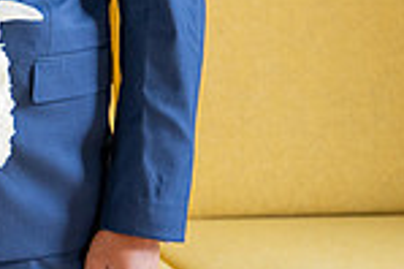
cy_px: -140
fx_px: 1794
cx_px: -206
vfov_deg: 8.4
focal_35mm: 160
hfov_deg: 12.2
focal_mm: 41
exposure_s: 1/160
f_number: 2.8
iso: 800
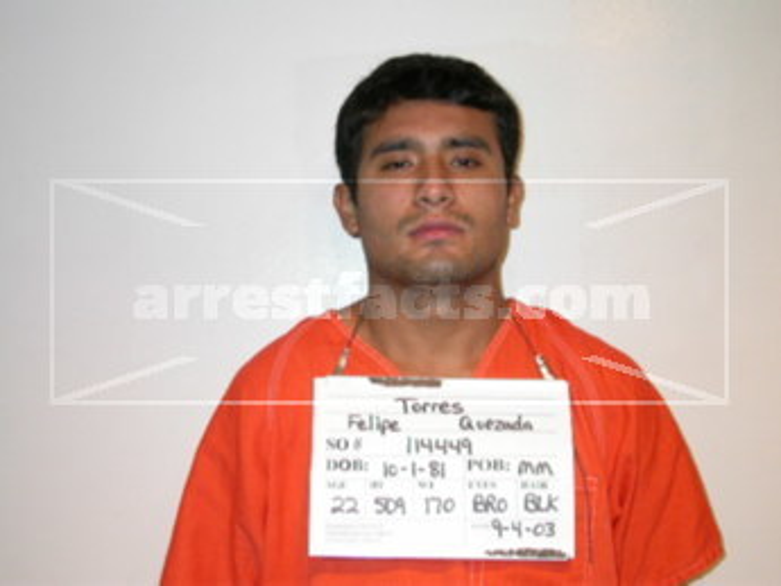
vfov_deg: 25.7
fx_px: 1286
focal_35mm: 57
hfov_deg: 33.8
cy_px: 293
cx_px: 390
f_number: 3
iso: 100
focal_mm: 11.8
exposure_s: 1/60.3
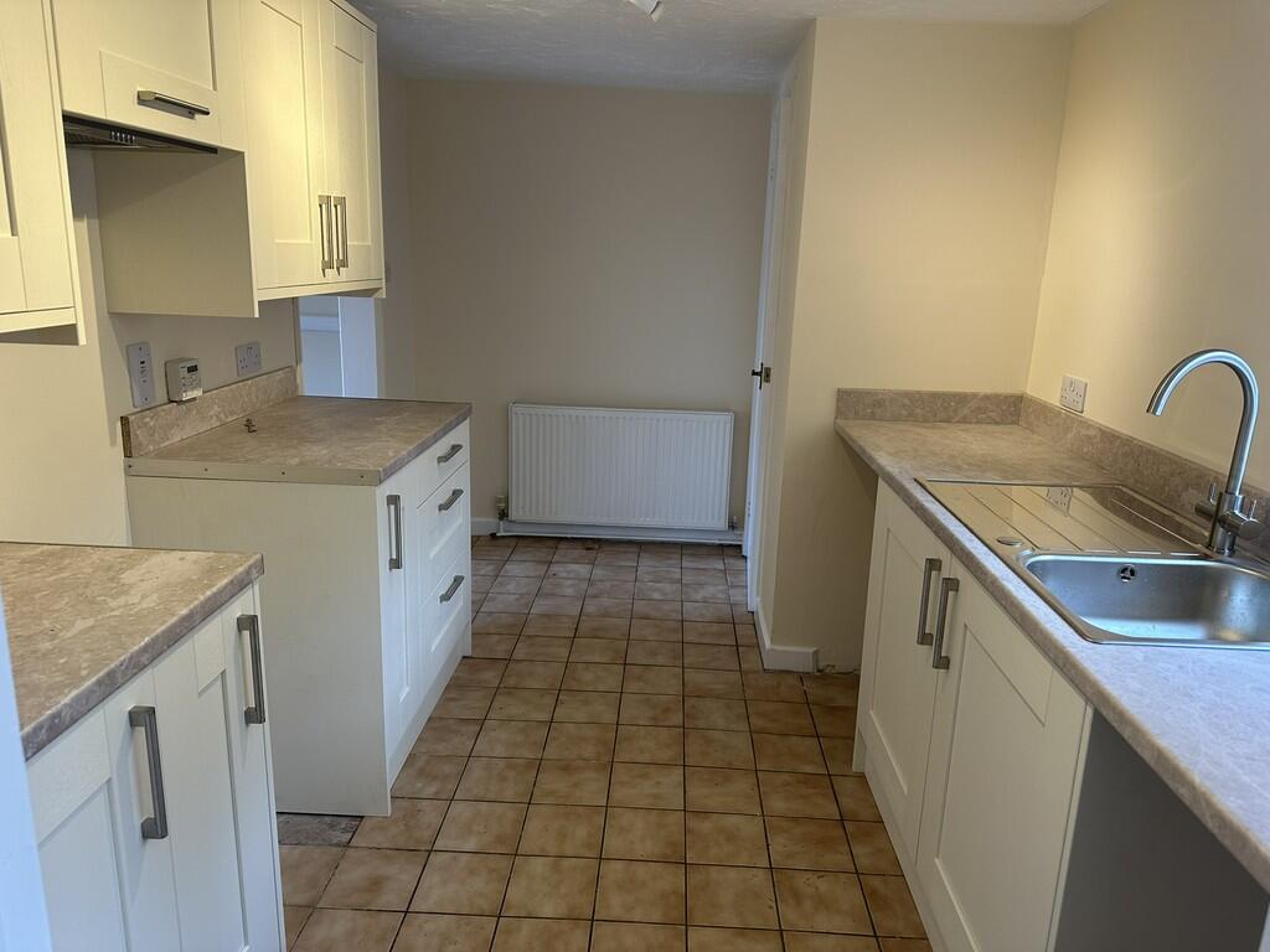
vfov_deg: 56.8
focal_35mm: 24
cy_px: 476
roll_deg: -1.8
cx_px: 635
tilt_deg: -14.4
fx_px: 881
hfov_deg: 71.6
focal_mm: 6.86
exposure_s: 1/100
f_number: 1.78
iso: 125
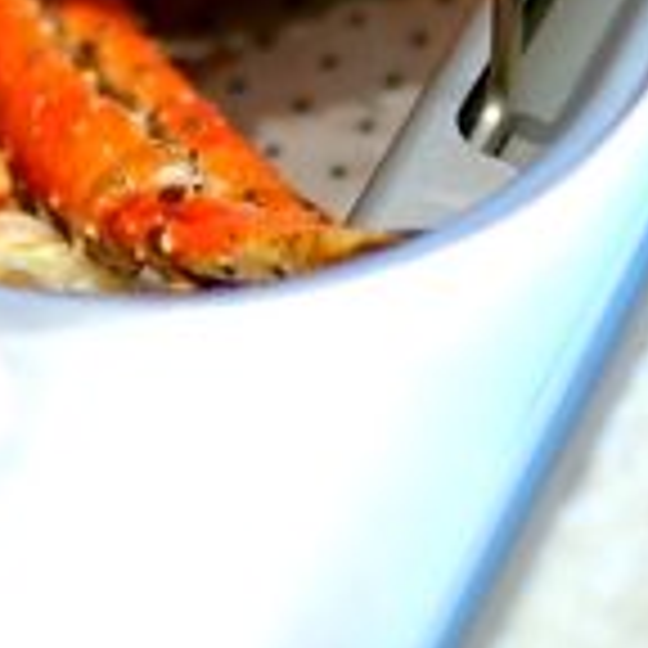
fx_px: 3727
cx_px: -47
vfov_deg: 9.7
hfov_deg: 9.8
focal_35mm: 176
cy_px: -308
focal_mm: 25
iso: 100
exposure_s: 1/125
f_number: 1.4
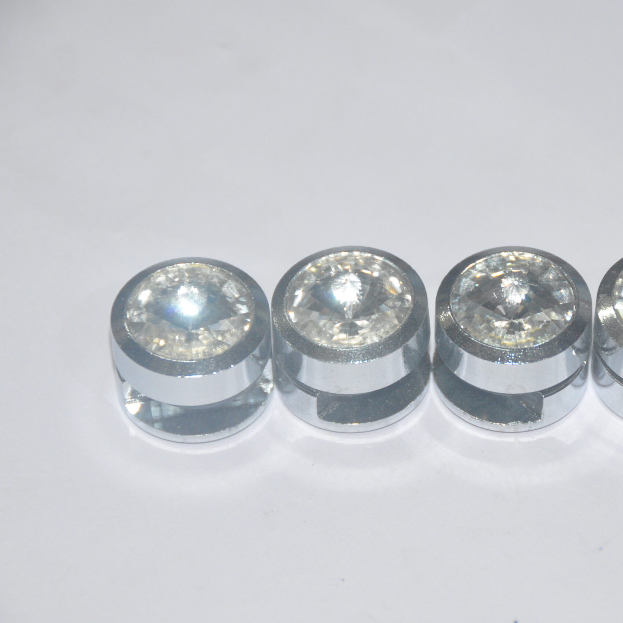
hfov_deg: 6.1
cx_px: 434
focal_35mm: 288
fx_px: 5864
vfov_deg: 6.1
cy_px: 312
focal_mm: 150
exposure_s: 1/60
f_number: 5.6
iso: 1250
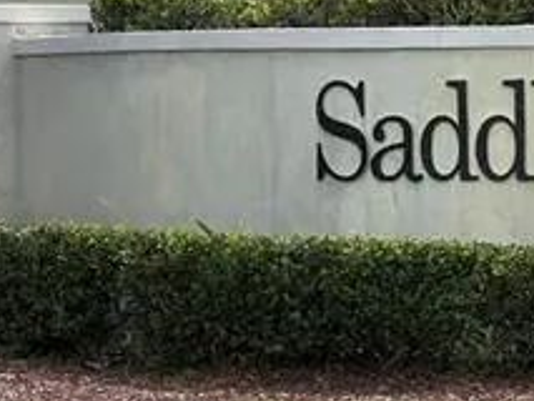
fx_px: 2670
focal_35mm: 173
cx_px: 629
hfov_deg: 11.2
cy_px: 112
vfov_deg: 8.6
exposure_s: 1/4237
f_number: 1.78
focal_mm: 6.76
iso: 100
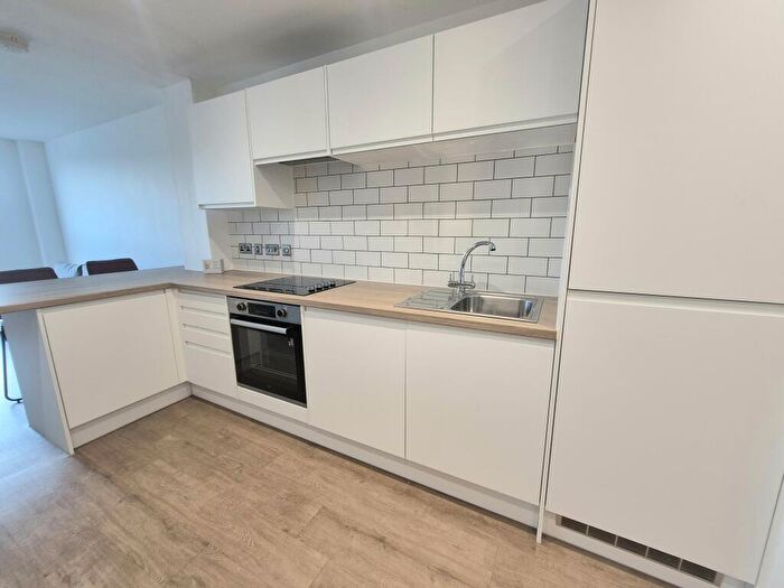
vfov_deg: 89.9
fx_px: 294
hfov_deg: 106.2
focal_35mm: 13
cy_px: 294
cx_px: 392
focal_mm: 2.2
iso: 100
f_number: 2.2
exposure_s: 1/50
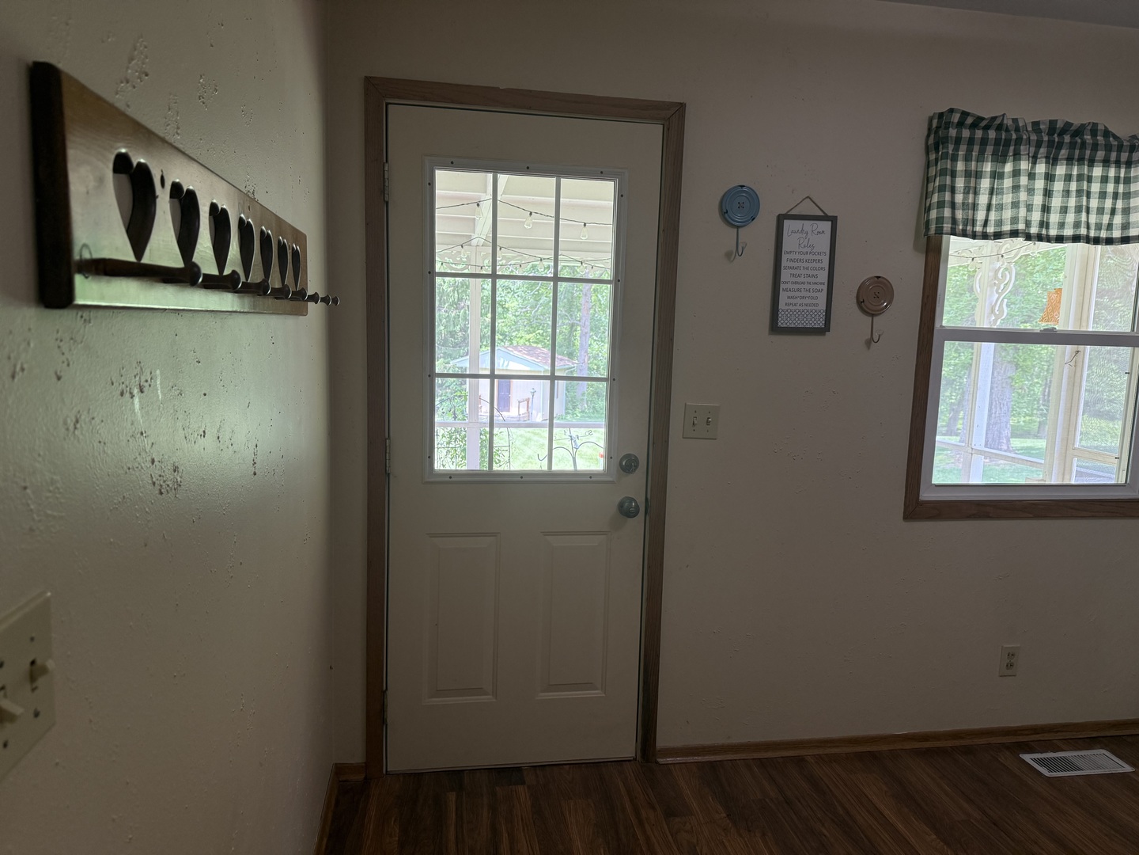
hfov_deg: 71.6
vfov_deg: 56.8
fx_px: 790
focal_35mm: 24
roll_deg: -1.4
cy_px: 428
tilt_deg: -7.4
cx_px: 570
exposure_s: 1/106
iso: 200
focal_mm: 6.76
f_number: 1.78
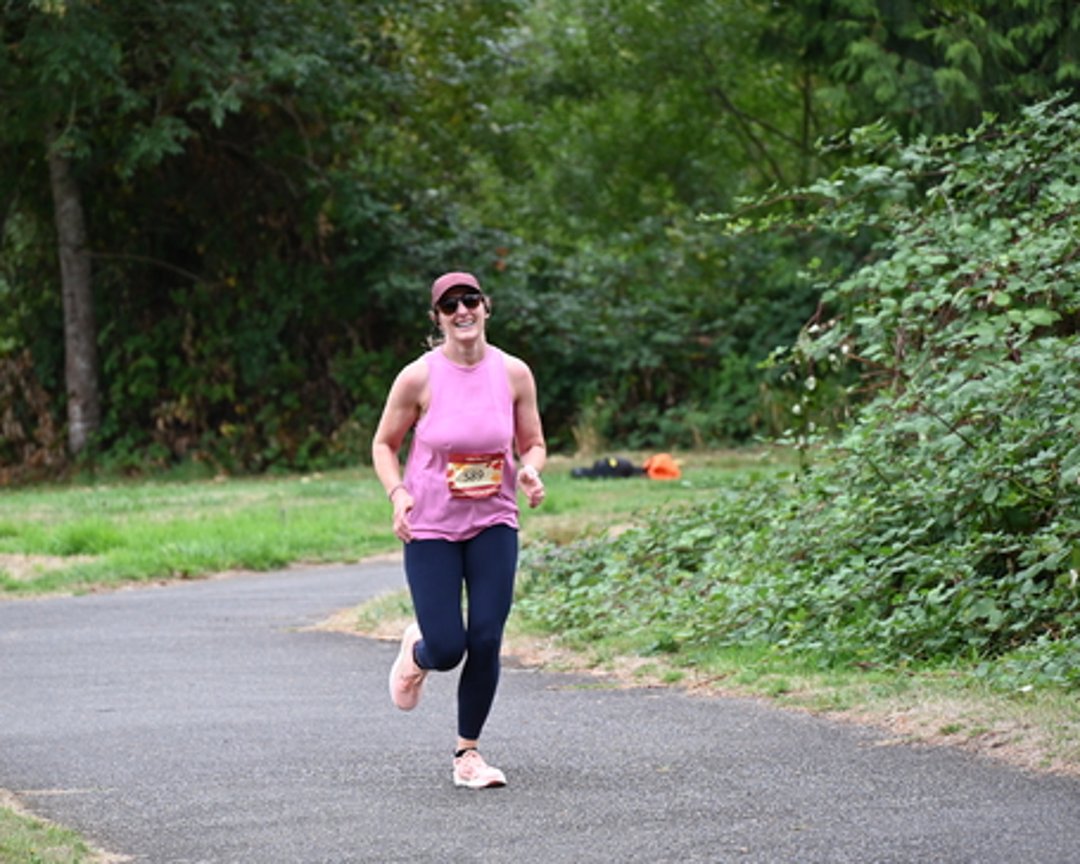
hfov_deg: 8.5
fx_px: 7256
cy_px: 433
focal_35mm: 227
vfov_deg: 6.8
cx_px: 453
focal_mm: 200
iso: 450
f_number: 6.3
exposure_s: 1/250
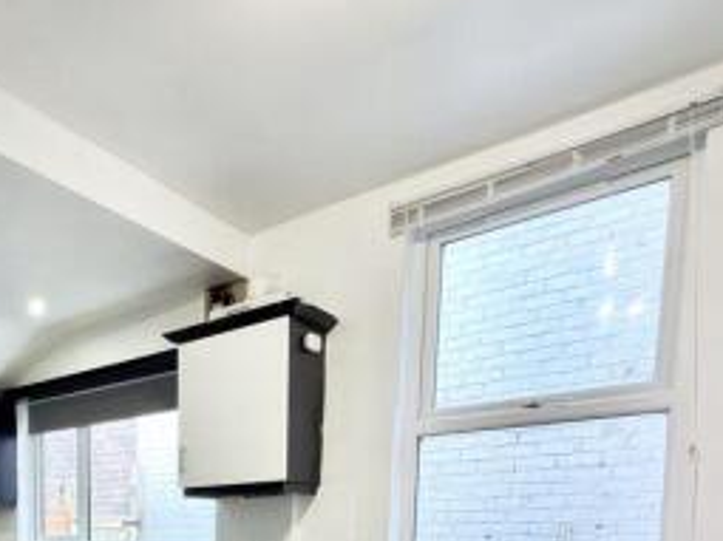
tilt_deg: -5.3
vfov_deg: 37.2
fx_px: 668
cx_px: 84
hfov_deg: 50.9
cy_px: 593
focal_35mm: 32
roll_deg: +0.2
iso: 64
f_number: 2.2
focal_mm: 2.22
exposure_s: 1/25
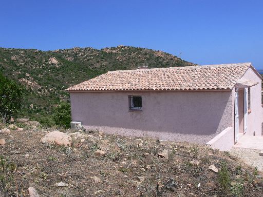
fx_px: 266
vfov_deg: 40.7
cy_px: 98
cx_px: 132
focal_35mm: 35
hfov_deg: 52.6
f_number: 5.6
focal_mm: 7.4
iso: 80
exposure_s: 1/125
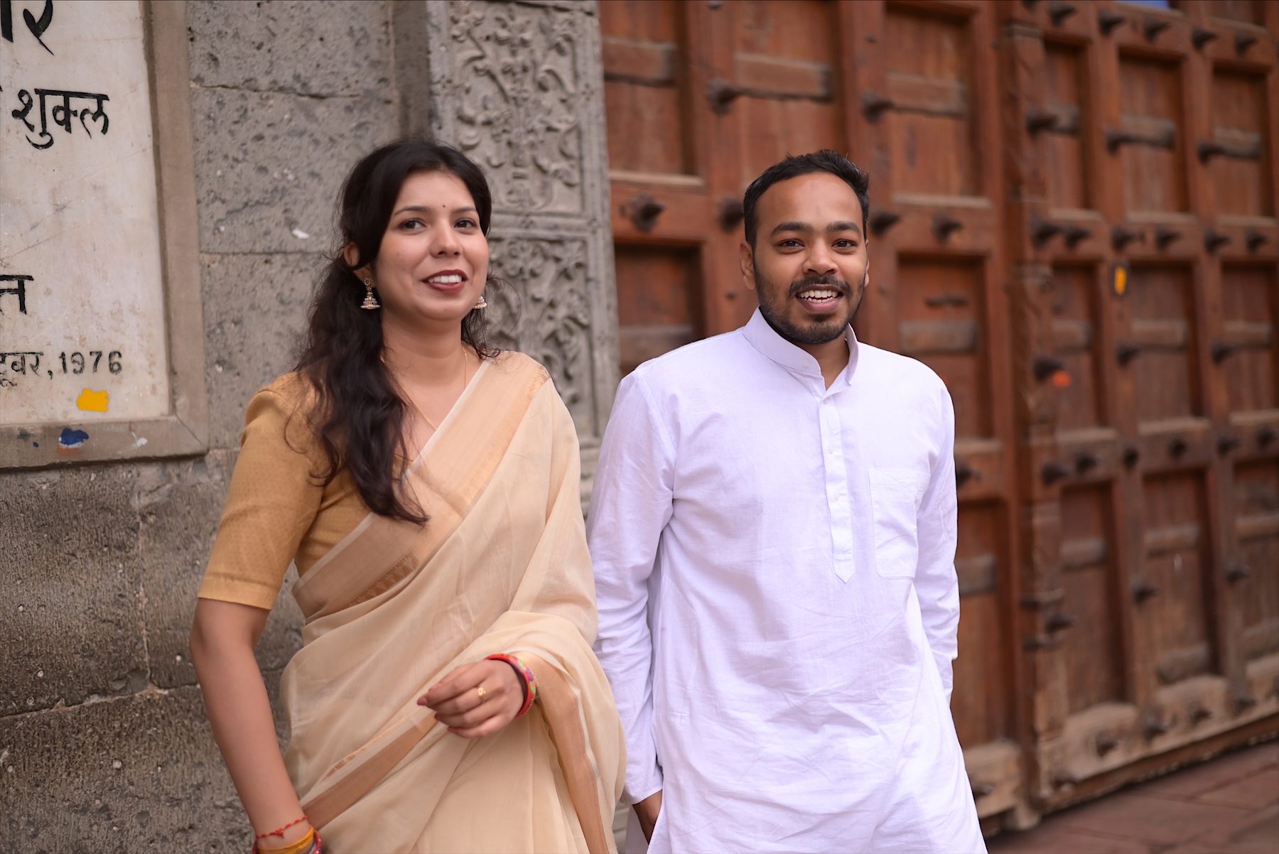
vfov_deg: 27.0
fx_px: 1777
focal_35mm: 50
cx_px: 640
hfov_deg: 39.6
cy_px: 427
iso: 640
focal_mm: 50
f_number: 1.8
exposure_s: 1/1600
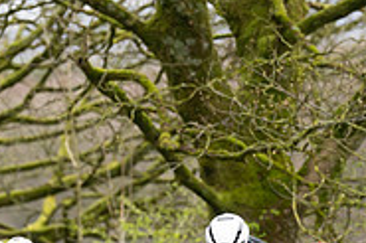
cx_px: 150
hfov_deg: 3.3
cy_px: 315
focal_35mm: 627
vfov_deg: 2.2
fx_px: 6369
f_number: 3.5
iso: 1250
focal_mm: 200
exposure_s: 1/1000
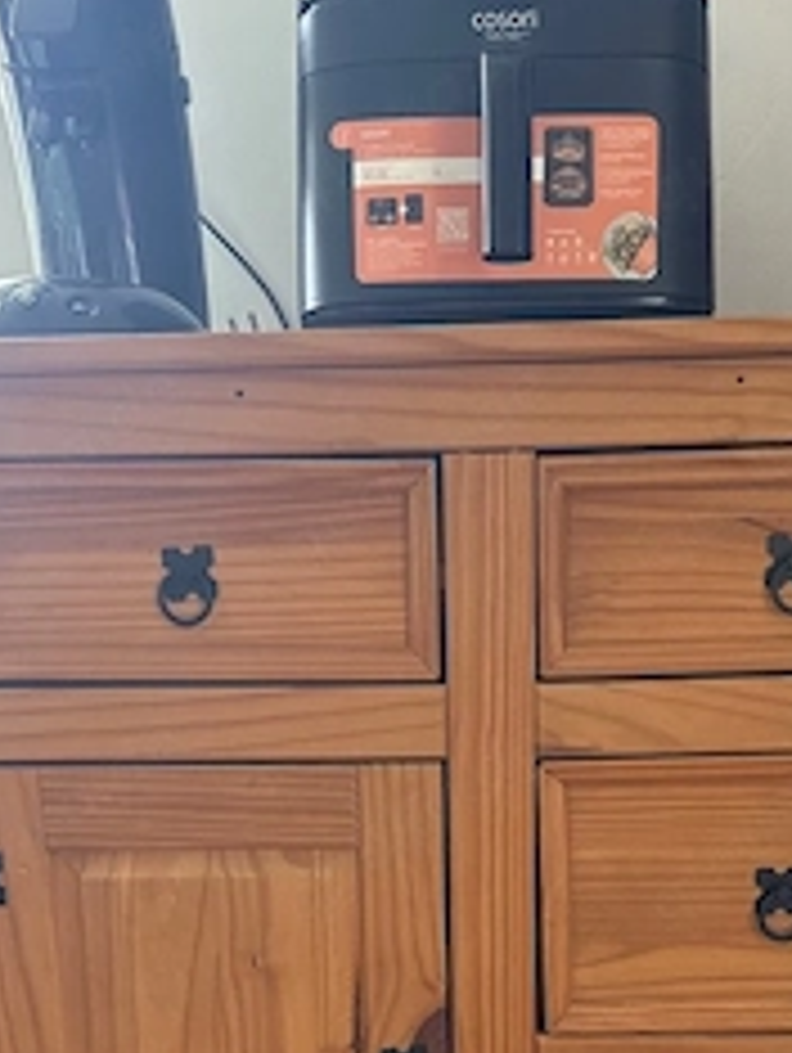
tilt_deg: -9.9
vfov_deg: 43.4
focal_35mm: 41
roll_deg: +1.6
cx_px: 468
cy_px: 860
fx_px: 1248
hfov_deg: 35.1
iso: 800
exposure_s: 1/40
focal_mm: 6.76
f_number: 1.78
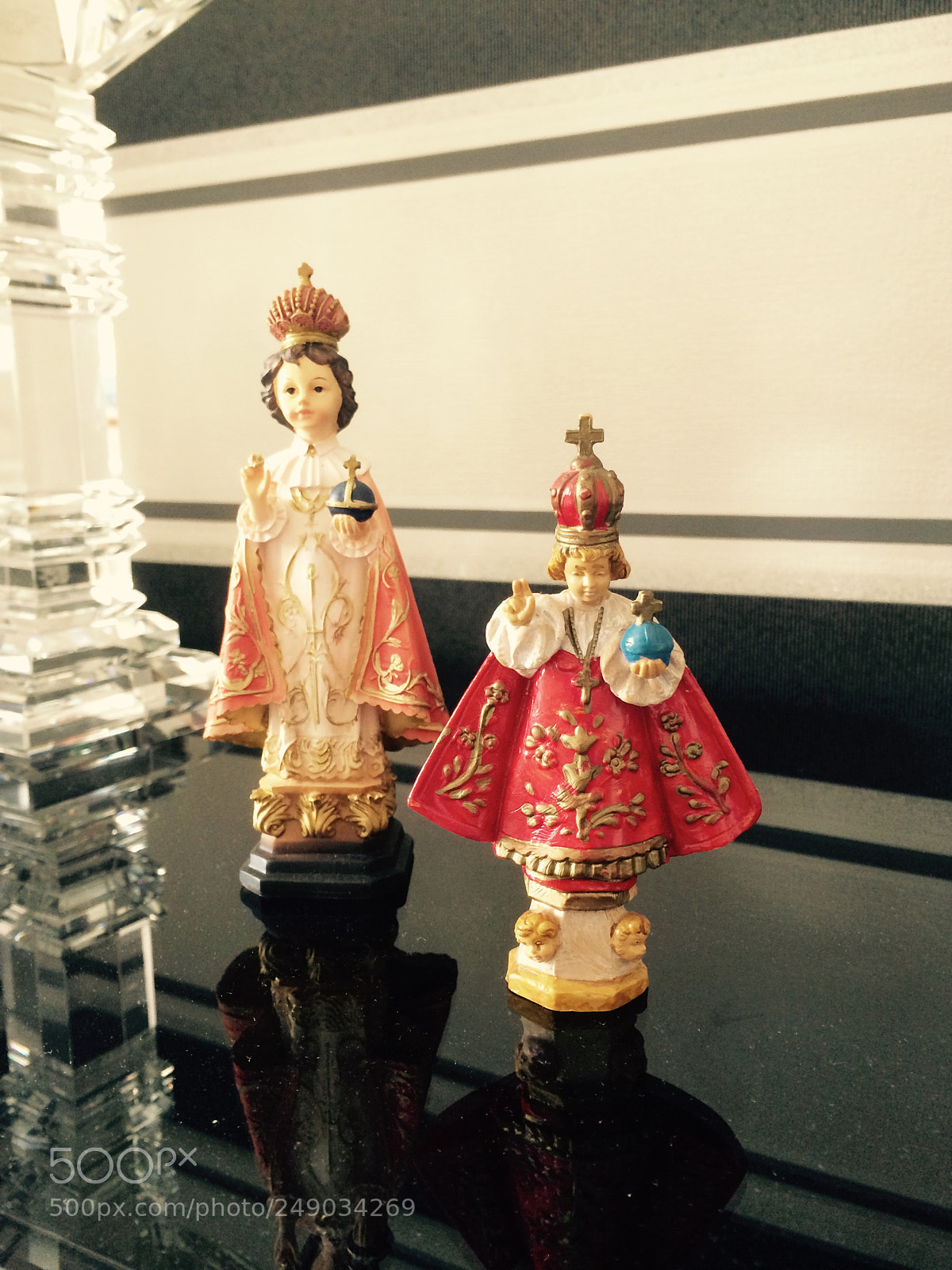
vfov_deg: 61.7
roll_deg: +0.3
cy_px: 635
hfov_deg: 48.2
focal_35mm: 29
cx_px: 476
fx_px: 1063
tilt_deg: -10.8
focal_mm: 4.15
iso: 64
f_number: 2.2
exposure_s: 1/30
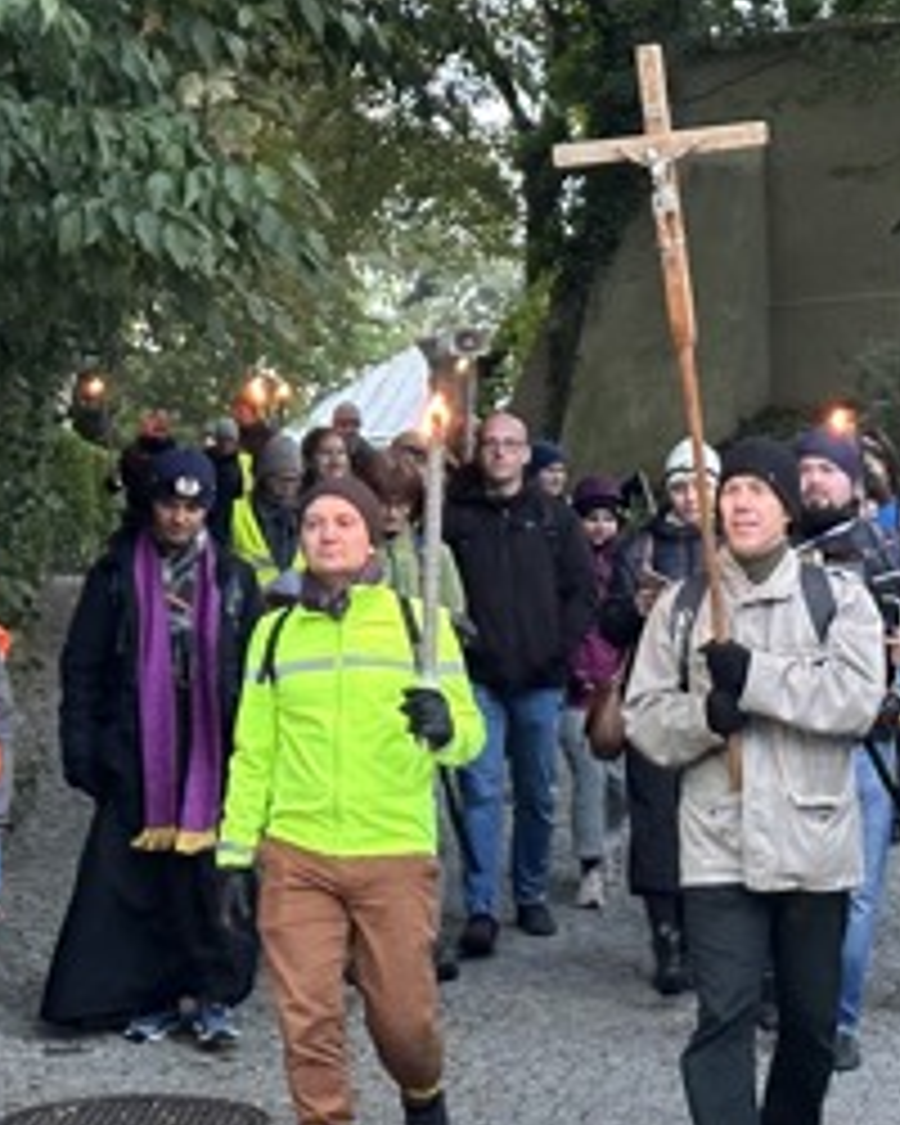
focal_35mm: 90
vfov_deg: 21.3
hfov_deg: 17.1
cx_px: 513
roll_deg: -0.2
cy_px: 554
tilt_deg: +4.0
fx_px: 2997
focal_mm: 6.86
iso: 320
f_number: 1.78
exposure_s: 1/40
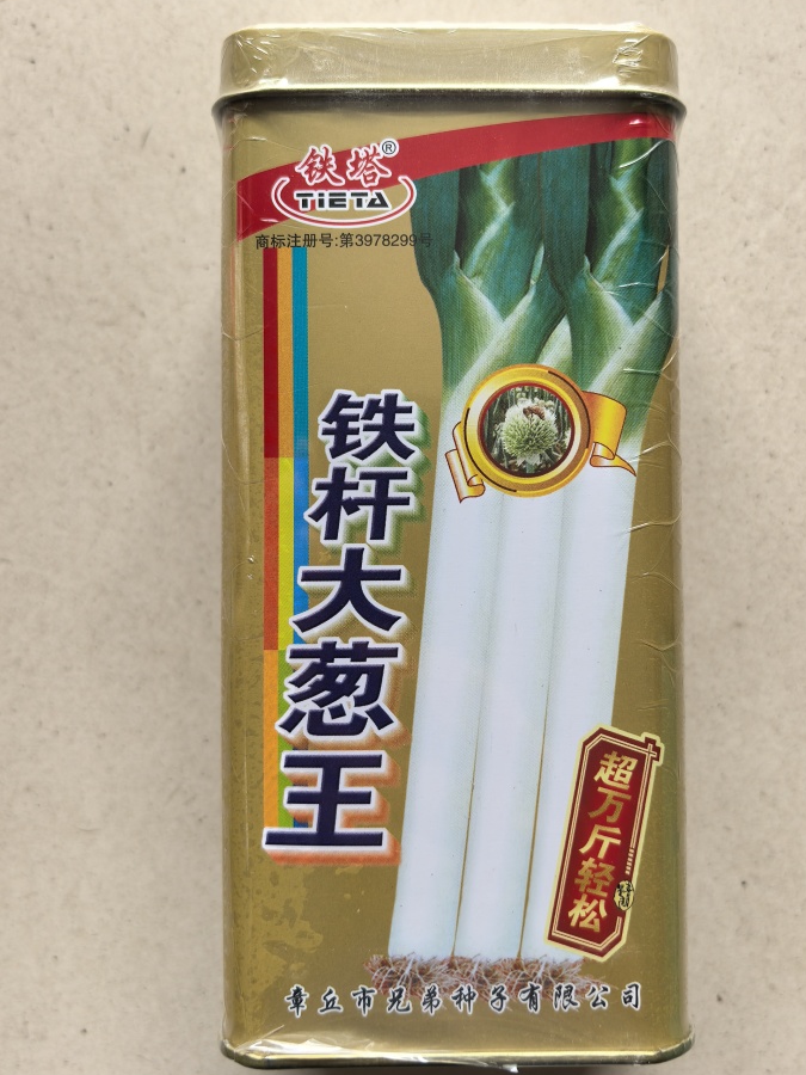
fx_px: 993
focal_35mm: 32
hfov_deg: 44.1
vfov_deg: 56.7
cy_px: 493
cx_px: 459
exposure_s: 1/100
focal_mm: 6.98
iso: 64
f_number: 2
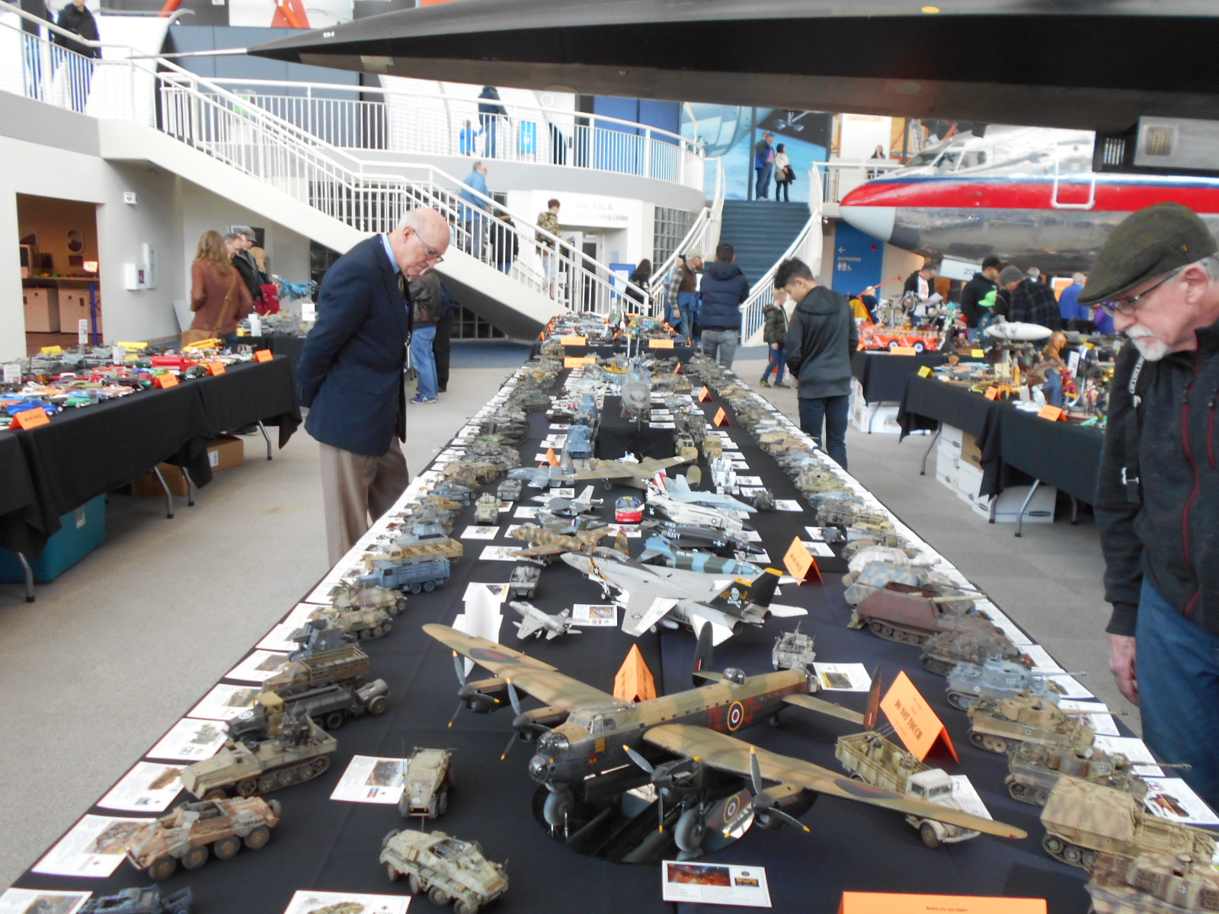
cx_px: 610
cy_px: 457
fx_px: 986
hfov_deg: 63.4
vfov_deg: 49.7
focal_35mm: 28
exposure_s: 1/30
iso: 180
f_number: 3.4
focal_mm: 5.1
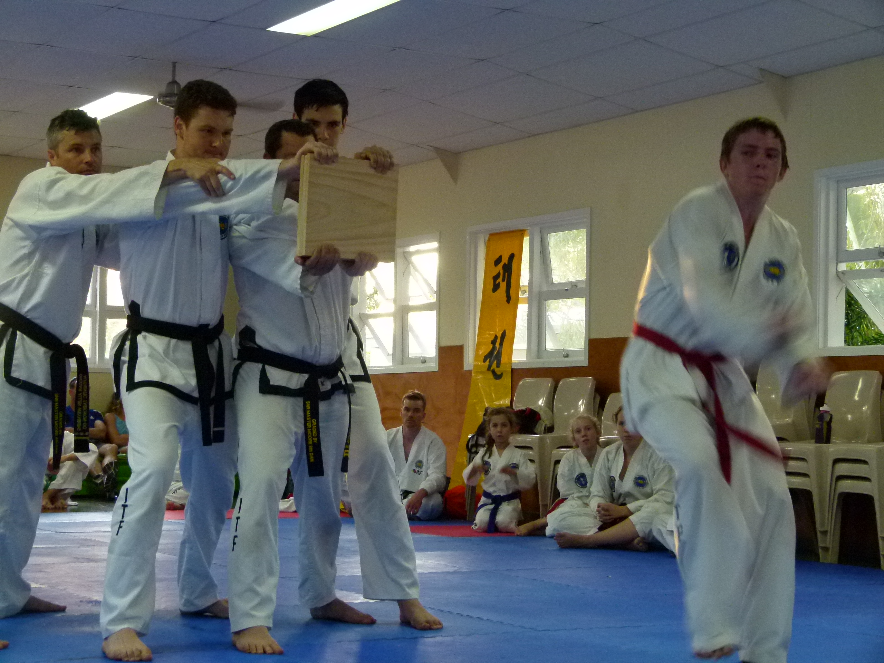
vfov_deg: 21.9
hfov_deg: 29.0
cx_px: 442
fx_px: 1711
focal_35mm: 67
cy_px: 332
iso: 400
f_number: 3.3
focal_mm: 12.1
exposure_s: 1/40
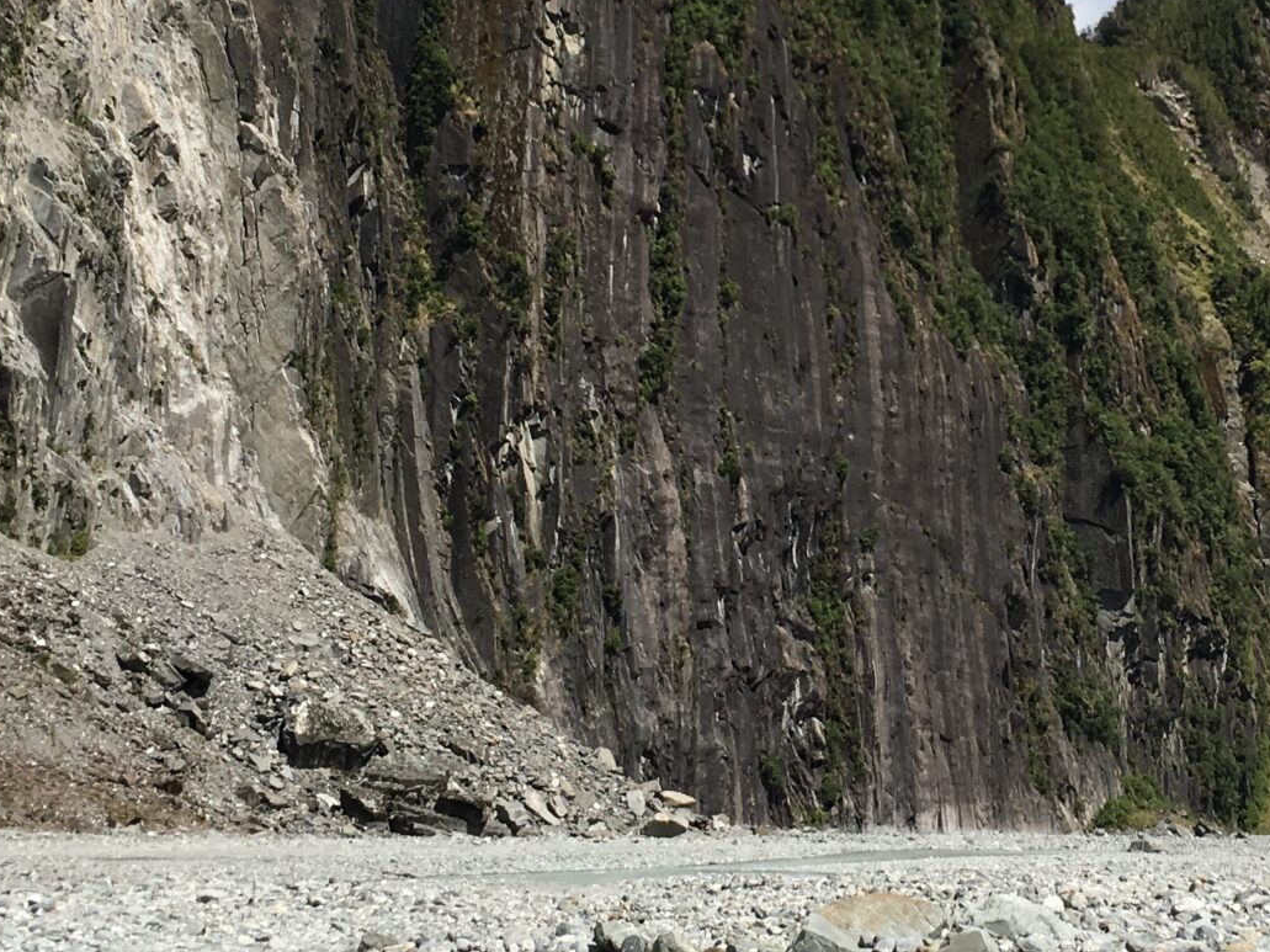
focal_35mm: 72
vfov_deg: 20.1
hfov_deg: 26.8
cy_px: 106
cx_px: 910
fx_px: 2641
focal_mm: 4.15
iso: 25
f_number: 2.2
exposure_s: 1/1923
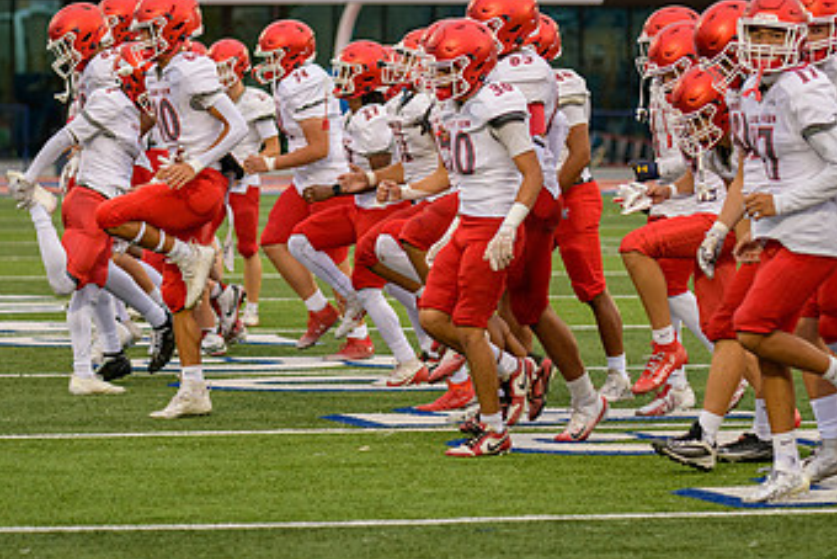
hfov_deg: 8.9
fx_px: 5350
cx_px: 394
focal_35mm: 230
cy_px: 147
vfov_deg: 6.0
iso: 220
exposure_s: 1/500
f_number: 2.8
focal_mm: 135
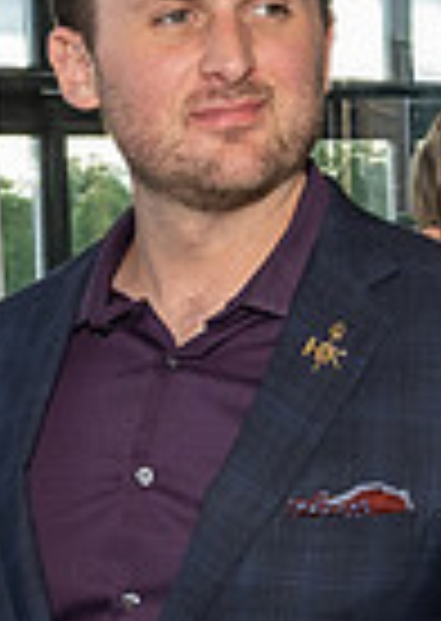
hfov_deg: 7.4
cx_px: 324
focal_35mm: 193
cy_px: 641
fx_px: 3397
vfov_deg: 10.3
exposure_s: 1/250
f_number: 7.1
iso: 500
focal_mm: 22
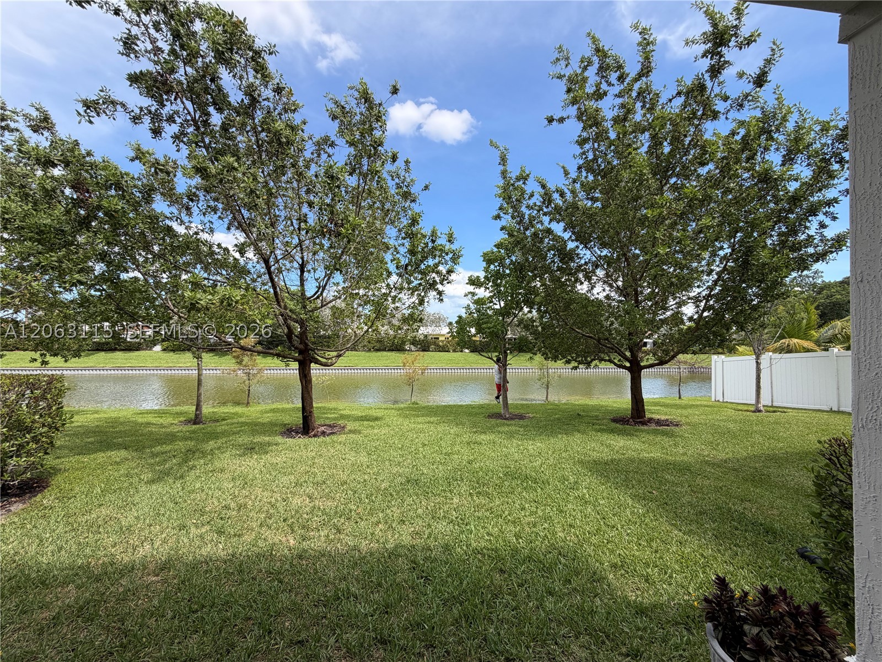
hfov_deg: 102.1
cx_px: 441
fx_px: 357
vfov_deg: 85.7
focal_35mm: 14
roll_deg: +1.8
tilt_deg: +3.4
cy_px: 331
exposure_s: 1/625
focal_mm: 2.22
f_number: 2.2
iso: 40
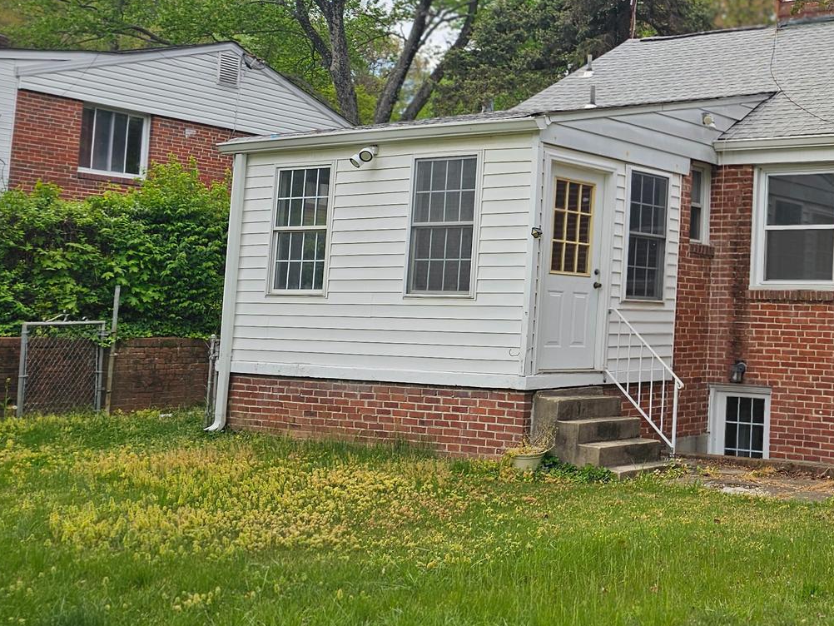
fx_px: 1133
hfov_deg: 36.9
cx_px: 803
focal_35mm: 47
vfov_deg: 30.7
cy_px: 231
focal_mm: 6.3
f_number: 1.7
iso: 16
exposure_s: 1/548
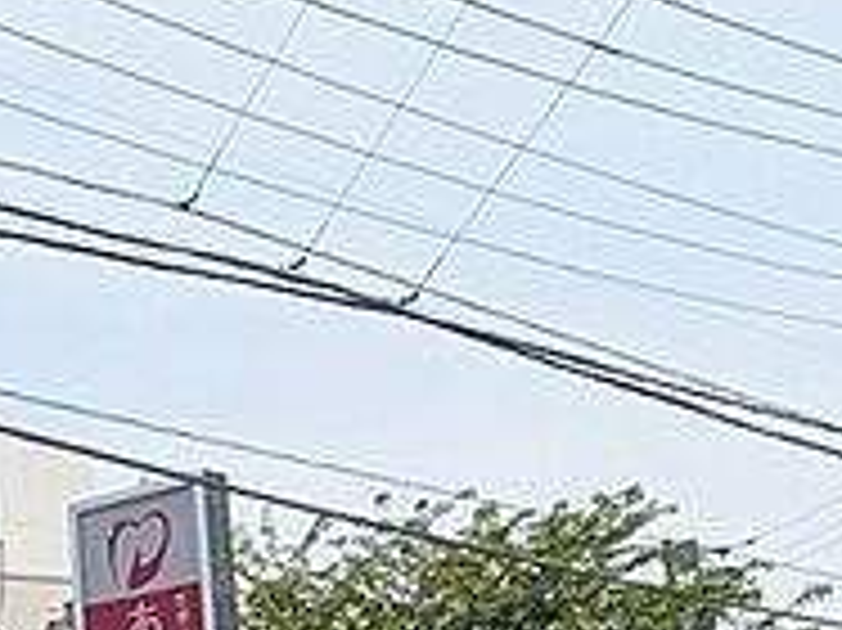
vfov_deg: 18.9
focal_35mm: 76
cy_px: 608
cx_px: -423
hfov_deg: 21.5
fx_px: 1847
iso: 52
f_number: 1.89
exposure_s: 1/2092
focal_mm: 5.43
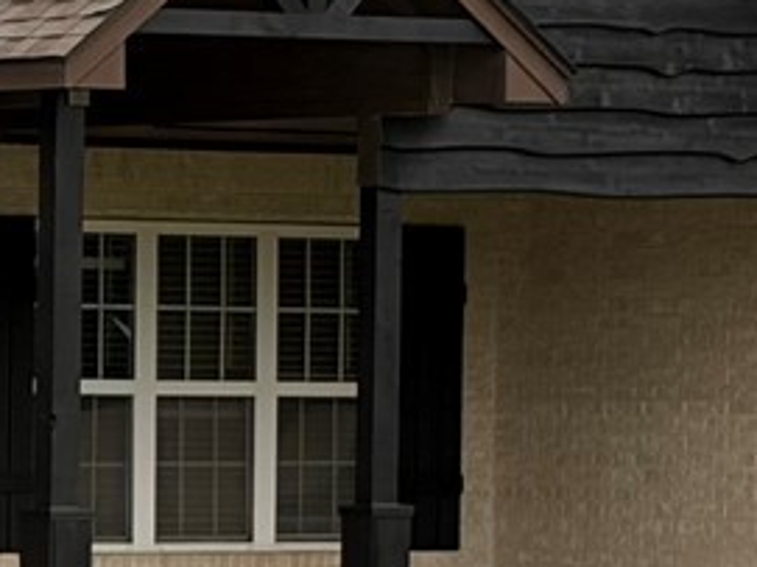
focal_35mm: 368
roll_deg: +0.3
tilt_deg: -2.4
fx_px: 8044
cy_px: 768
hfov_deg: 5.3
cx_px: -793
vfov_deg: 4.0
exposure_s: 1/419
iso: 32
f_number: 1.6
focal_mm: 5.96
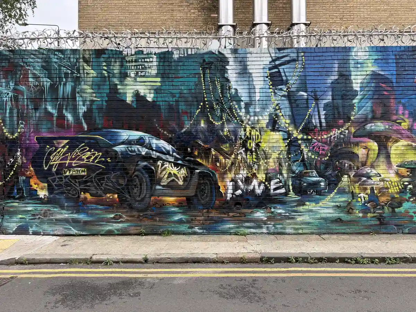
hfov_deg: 71.6
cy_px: 156
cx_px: 208
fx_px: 288
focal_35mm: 24
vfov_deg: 56.8
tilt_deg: +1.0
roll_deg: +0.2
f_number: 1.78
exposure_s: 1/528
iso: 100
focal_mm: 6.76
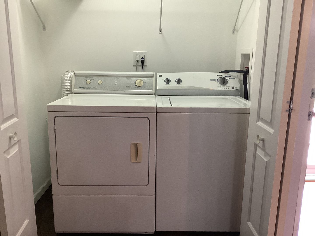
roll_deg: -1.4
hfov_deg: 58.4
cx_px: 158
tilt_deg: -14.2
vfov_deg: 45.4
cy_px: 118
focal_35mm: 31
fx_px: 282
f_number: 2.4
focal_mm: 3.3
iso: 320
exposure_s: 1/60
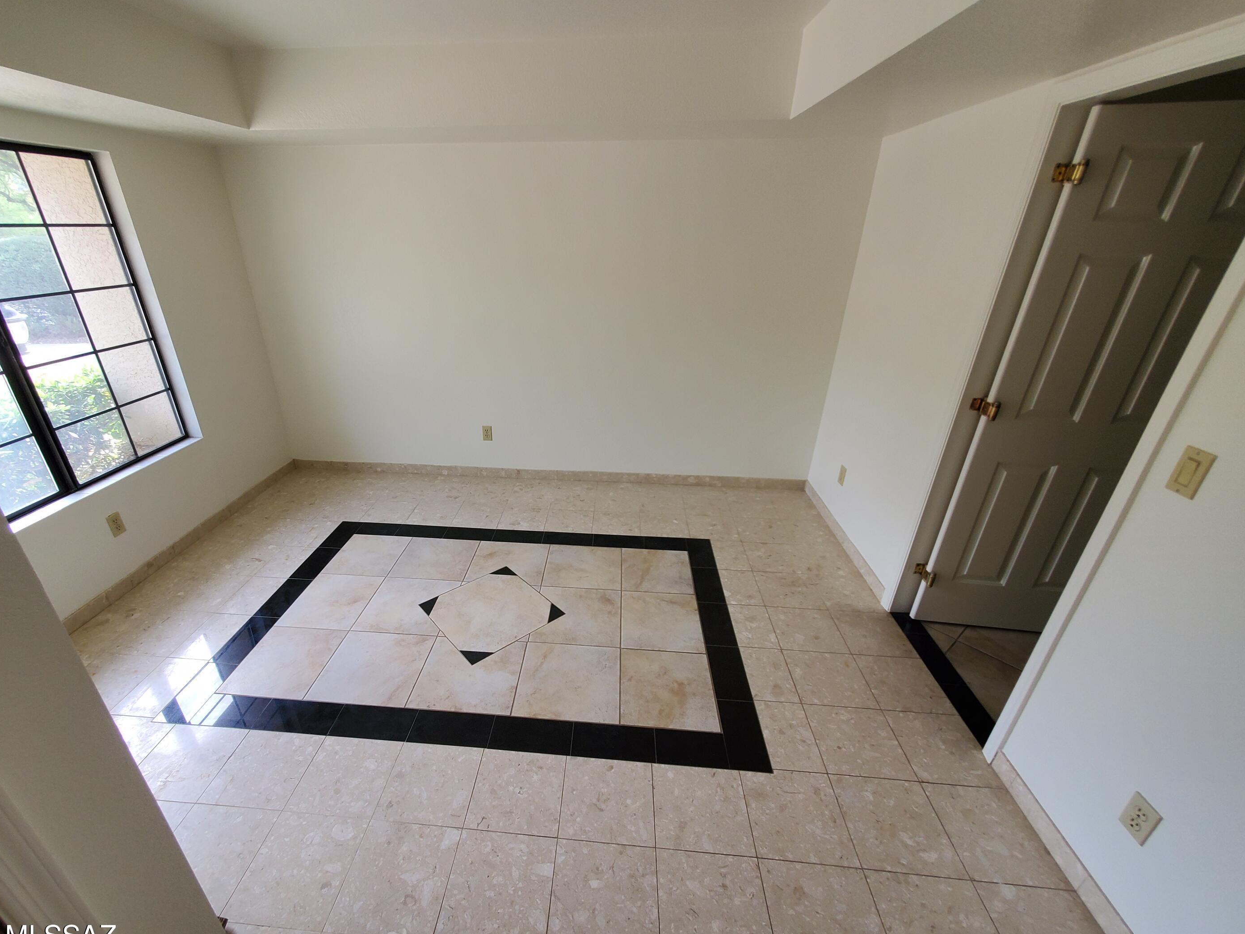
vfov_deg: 85.6
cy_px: 479
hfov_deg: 101.9
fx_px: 503
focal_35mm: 14
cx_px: 581
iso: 80
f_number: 2.2
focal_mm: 1.8
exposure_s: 1/60
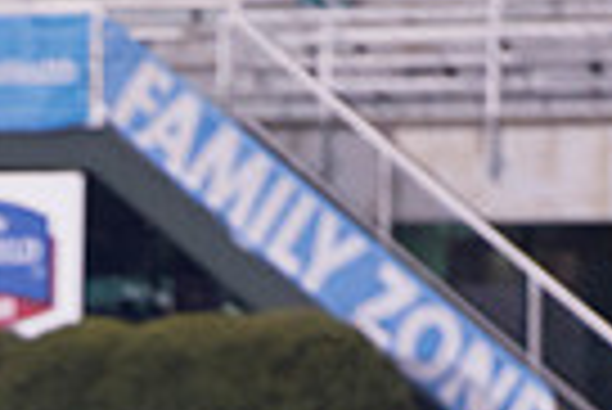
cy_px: 845
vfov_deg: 1.6
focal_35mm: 853
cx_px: -104
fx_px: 14516
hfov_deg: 2.4
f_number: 2.8
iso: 1000
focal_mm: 200
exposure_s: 1/320
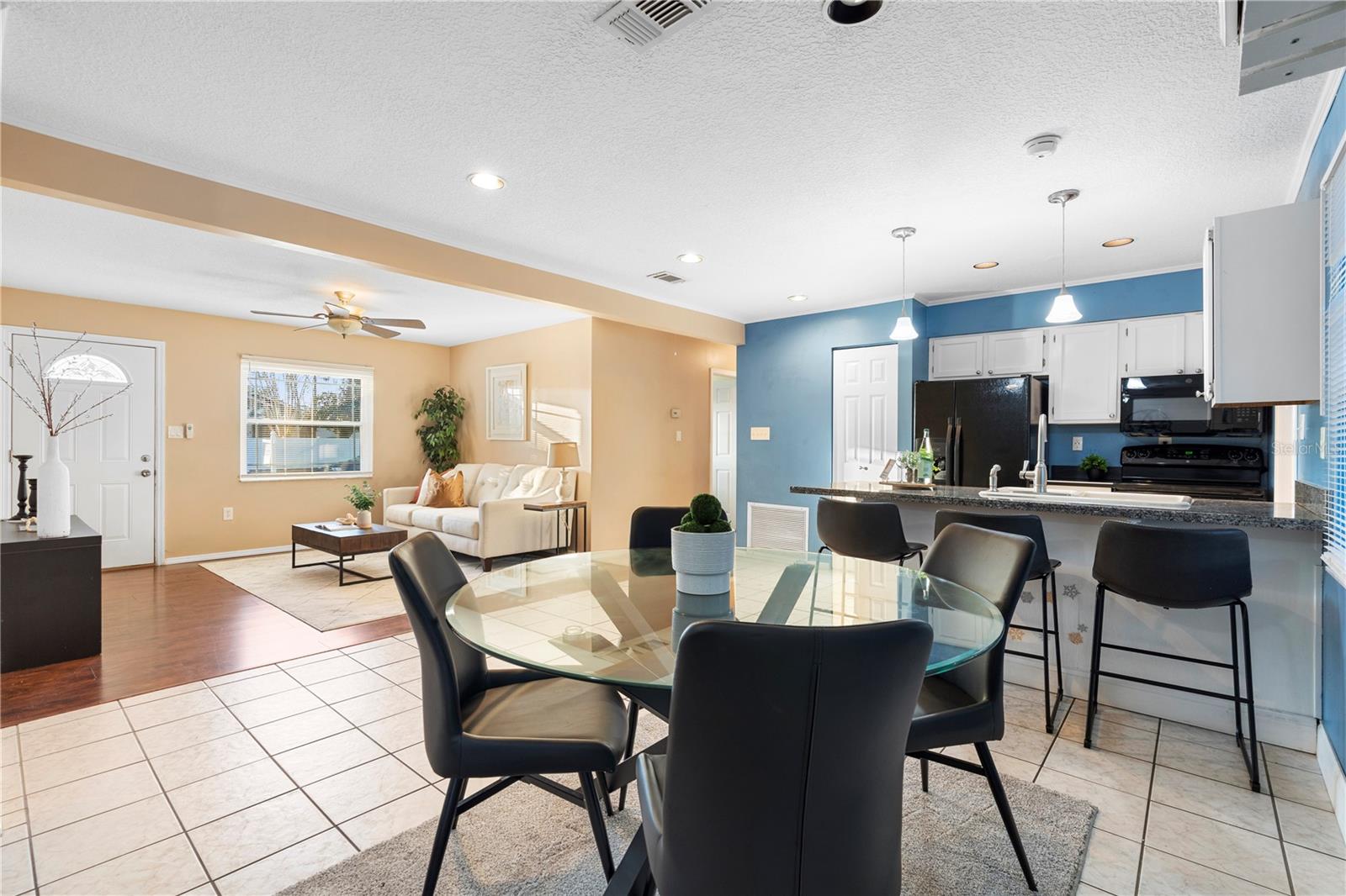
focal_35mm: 16
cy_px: 448
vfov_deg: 73.7
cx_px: 673
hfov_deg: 96.7
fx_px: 598
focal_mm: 16
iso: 800
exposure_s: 1/4
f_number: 8
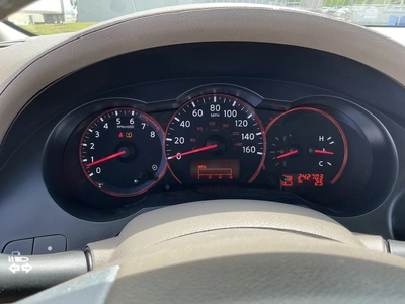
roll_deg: -0.4
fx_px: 328
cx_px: 202
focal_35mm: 28
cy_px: 152
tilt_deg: -22.8
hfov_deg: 63.4
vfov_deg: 49.7
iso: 25
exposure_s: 1/122
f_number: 1.8
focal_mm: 3
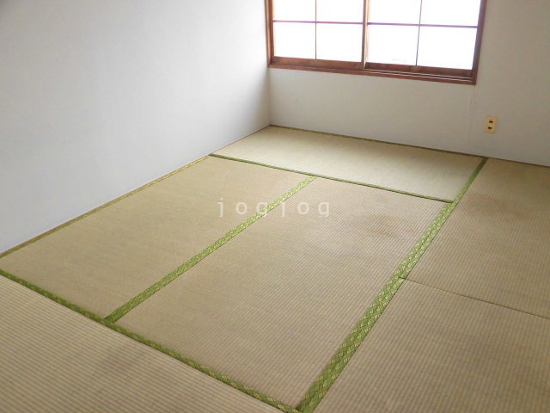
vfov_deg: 44.2
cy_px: 206
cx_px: 275
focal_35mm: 32
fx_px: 508
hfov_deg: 56.8
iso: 160
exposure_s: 1/60
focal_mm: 5.81
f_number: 3.5
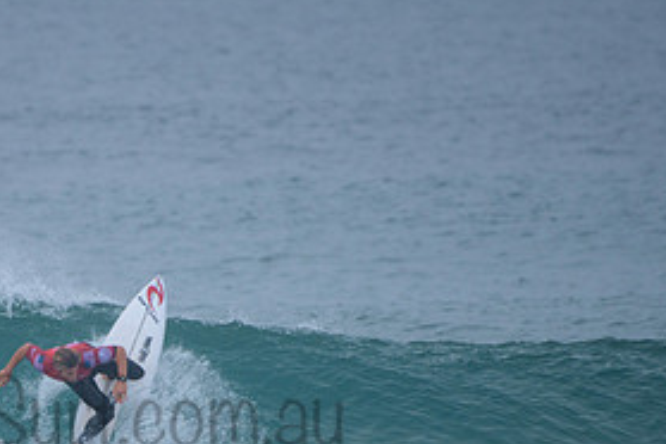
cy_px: 390
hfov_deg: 2.0
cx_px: 91
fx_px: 19220
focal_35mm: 1039
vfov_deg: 1.3
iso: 450
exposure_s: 1/2000
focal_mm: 500
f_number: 5.6
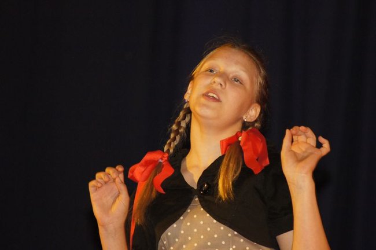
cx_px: 188
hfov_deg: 4.6
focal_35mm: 450
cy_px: 125
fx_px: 4695
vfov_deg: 3.0
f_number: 5.6
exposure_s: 1/160
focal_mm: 300
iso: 1600
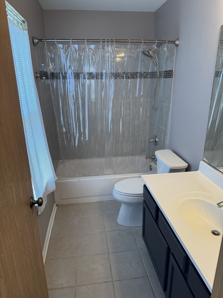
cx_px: 112
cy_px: 149
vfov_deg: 71.6
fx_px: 206
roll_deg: +1.9
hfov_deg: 56.8
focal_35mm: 24
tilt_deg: -18.2
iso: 125
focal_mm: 6.76
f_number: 1.78
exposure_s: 1/120
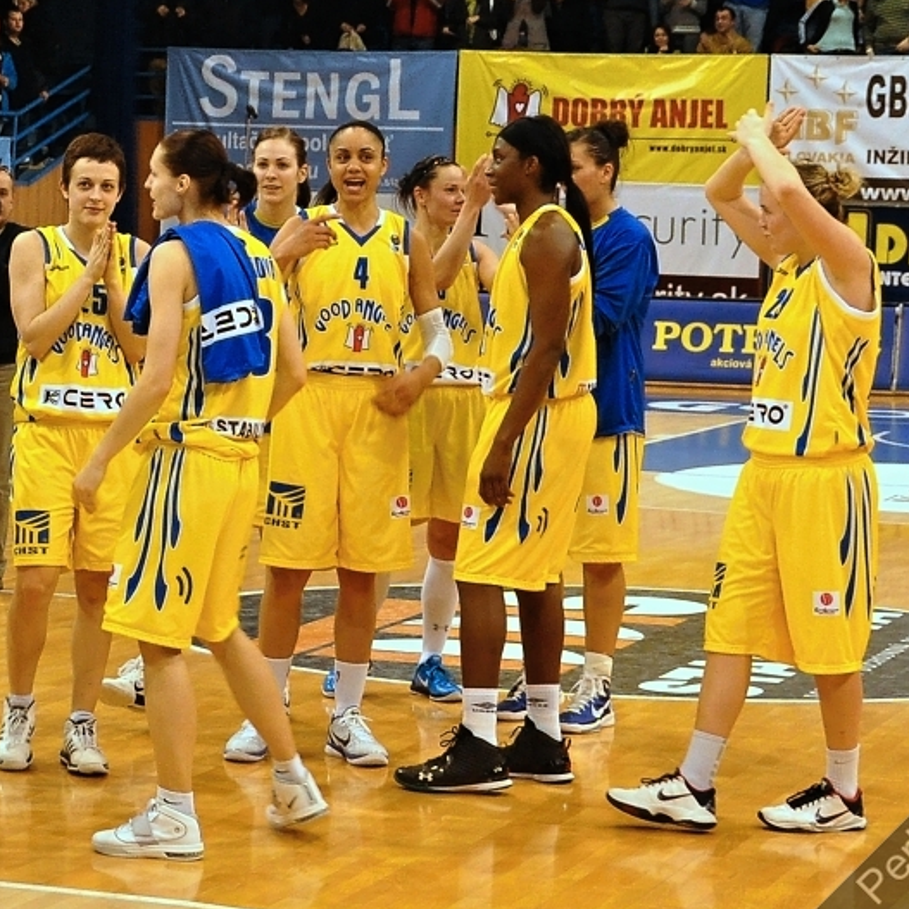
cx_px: 293
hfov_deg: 29.3
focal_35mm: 58
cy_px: 454
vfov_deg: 29.6
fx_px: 1723
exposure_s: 1/100
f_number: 7.1
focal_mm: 30
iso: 1600
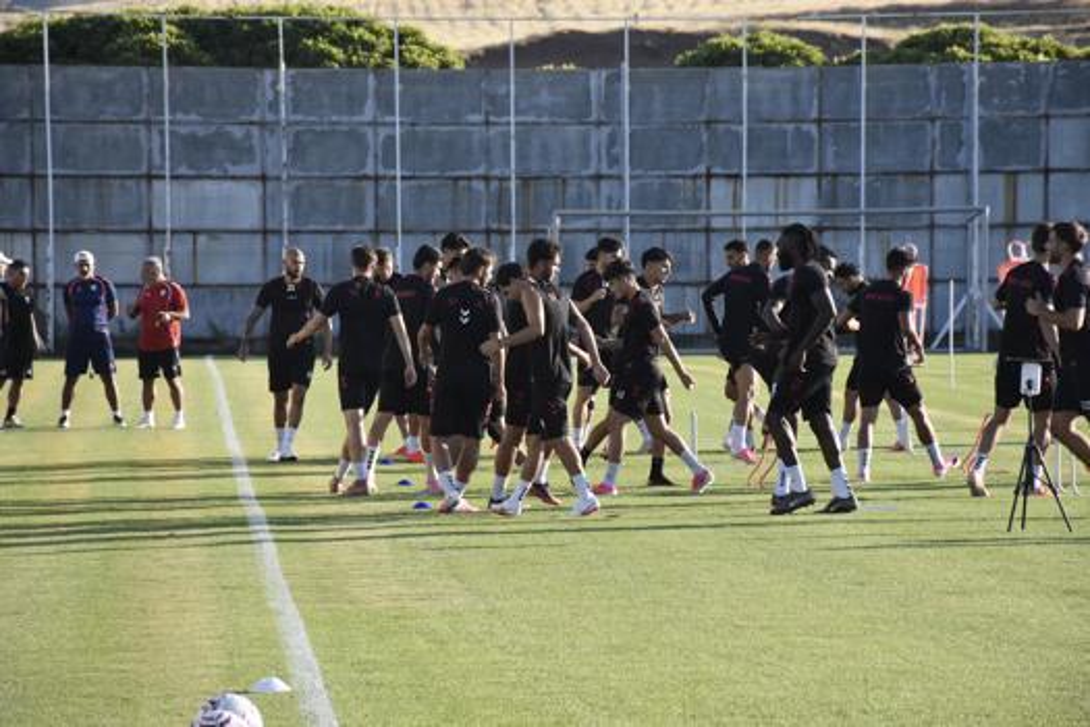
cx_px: 545
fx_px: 5904
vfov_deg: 7.0
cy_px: 364
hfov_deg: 10.5
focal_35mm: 195
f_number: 8
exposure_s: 1/1000
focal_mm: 130
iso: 800
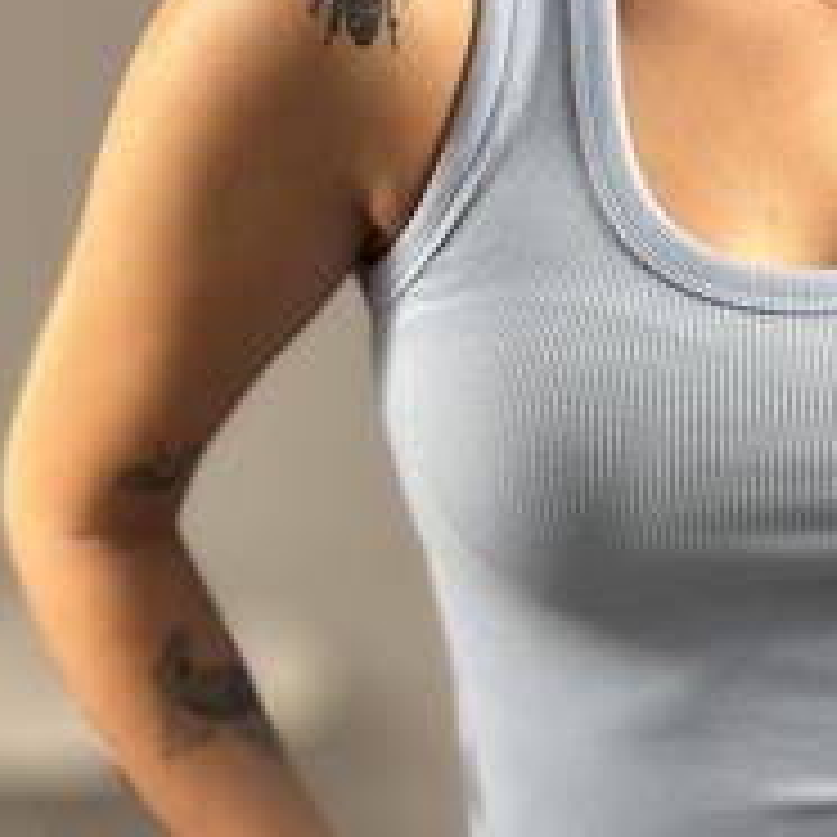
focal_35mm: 94
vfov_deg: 18.4
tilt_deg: -39.0
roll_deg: +1.4
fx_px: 2571
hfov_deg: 18.4
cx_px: 616
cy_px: 542
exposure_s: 1/100
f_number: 1.78
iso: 100
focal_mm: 6.86
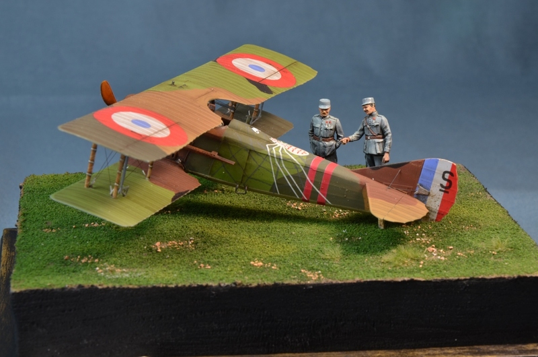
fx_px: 1790
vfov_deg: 11.4
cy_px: 178
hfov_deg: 17.1
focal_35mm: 120
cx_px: 269
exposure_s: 1/4
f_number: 18
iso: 200
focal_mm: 80
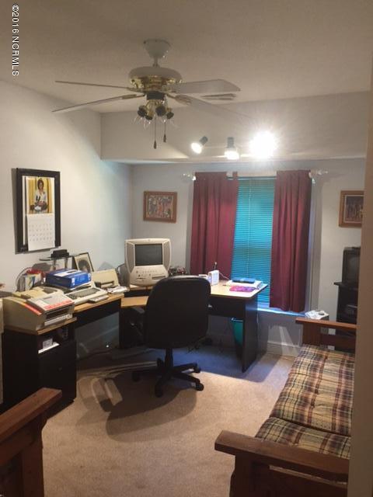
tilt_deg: -4.7
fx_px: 417
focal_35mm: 29
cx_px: 186
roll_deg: -1.2
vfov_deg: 61.7
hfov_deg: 48.2
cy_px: 248
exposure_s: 1/30
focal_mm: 4.15
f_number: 2.2
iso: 200
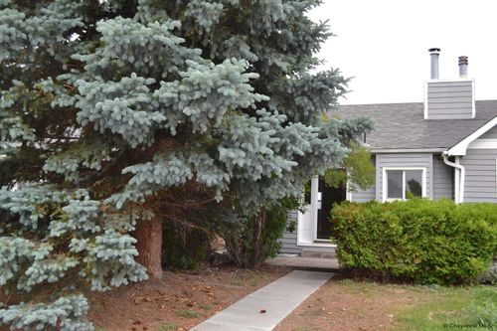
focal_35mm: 33
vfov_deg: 39.9
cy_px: 166
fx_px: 455
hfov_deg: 57.2
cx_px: 248
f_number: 5.6
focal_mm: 22
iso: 100
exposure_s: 1/200
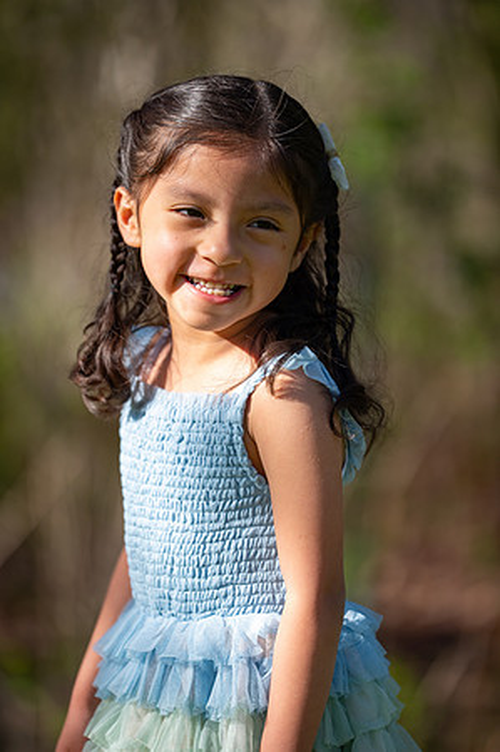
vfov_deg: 10.3
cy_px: 376
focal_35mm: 200
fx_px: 4176
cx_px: 250
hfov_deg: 6.9
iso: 400
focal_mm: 200
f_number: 2.8
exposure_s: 1/3200
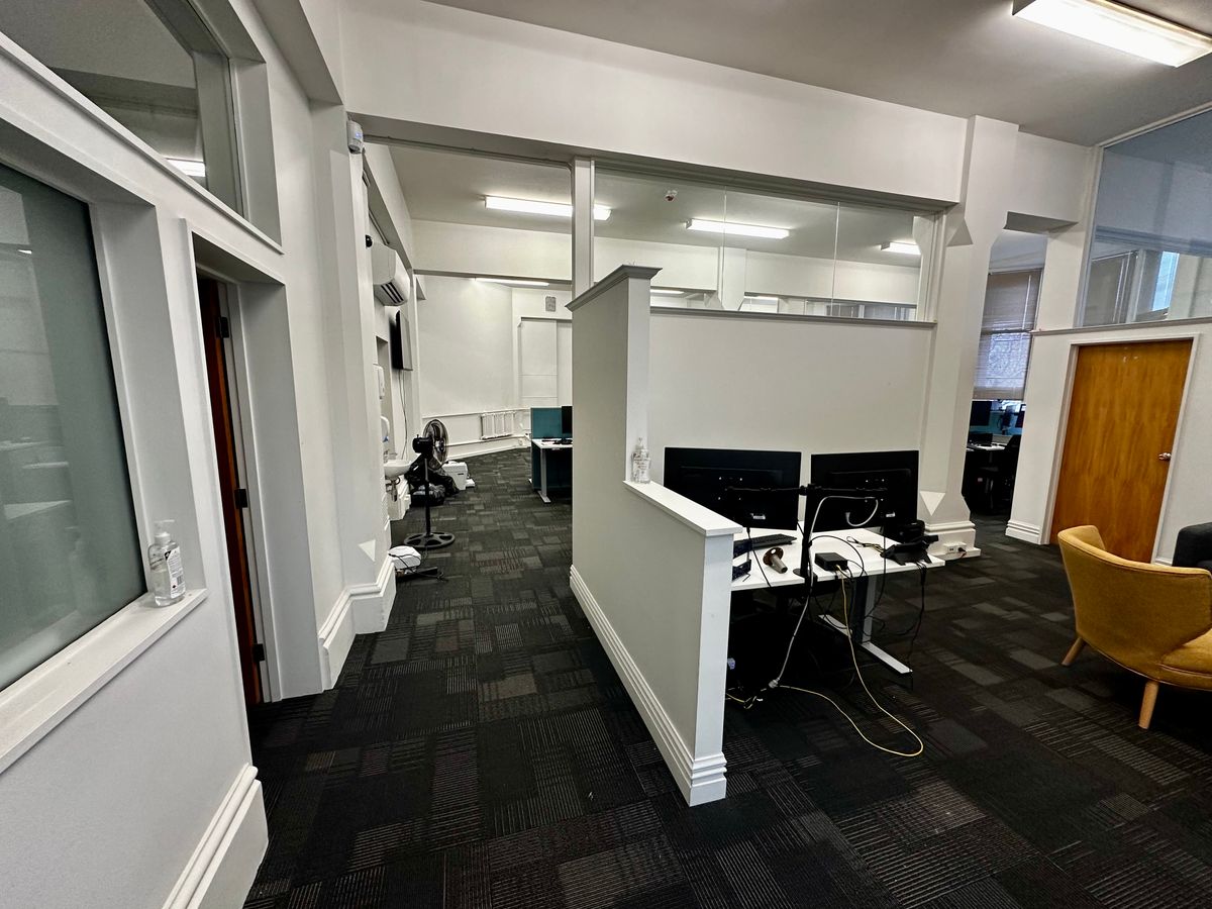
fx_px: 490
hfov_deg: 102.1
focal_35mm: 14
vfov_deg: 85.7
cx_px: 606
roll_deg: -0.3
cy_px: 454
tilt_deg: -8.6
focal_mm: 2.22
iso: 160
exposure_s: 1/100
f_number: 2.2
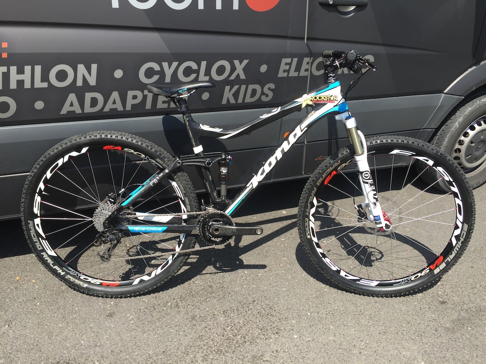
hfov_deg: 61.7
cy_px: 182
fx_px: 407
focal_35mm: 29
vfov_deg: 48.2
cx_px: 243
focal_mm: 4.15
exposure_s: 1/791
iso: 32
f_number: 2.2
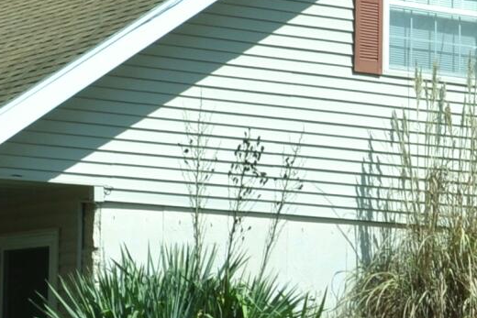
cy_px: 143
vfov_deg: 7.9
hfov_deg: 11.8
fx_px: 2293
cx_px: 356
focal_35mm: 173
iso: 100
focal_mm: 20
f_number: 7.1
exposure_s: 1/200
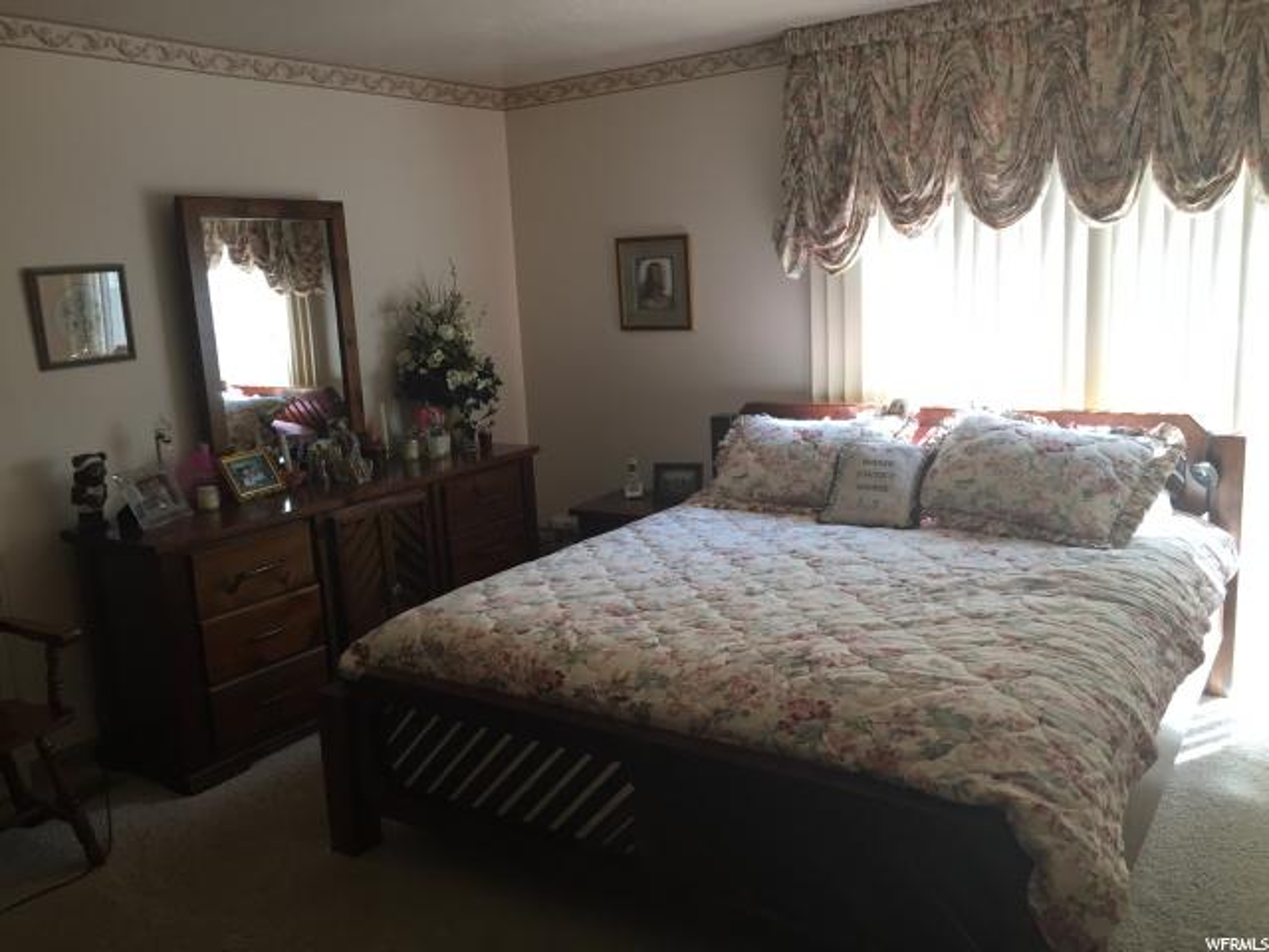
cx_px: 634
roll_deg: +3.4
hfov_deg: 61.7
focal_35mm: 29
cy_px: 476
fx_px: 1063
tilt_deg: -9.2
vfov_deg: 48.2
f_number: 2.2
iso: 32
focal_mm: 4.15
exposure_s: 1/40
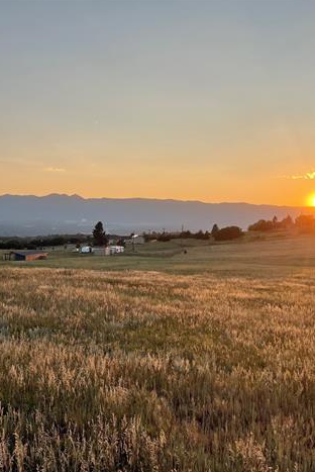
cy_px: 236
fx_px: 485
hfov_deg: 34.8
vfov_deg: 51.9
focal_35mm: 37
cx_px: 60
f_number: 1.6
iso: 32
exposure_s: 1/1473
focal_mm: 4.2
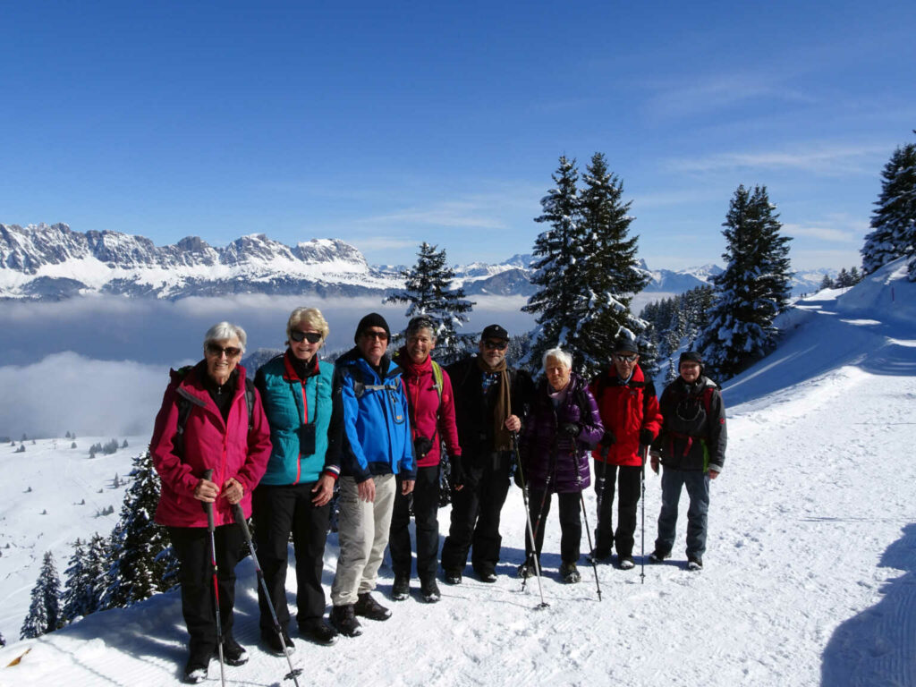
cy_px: 344
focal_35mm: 24
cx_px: 458
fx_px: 635
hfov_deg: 71.6
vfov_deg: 56.8
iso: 80
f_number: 3.5
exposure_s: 1/2000
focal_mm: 4.1
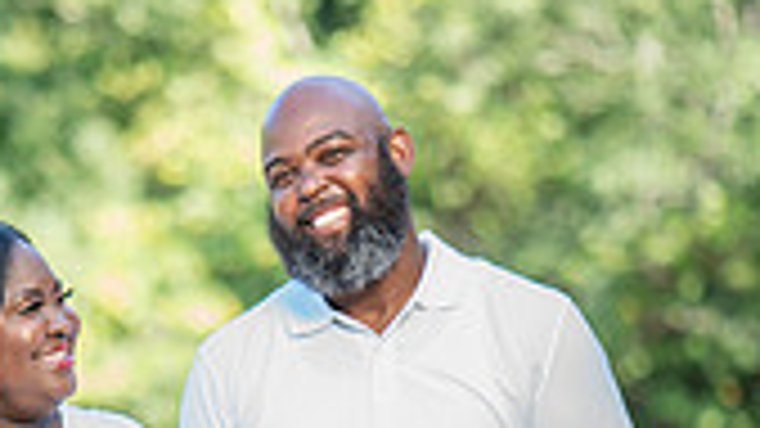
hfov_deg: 9.1
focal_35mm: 237
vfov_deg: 5.1
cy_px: 590
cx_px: 220
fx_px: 4775
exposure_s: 1/250
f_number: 2
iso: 50
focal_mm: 85
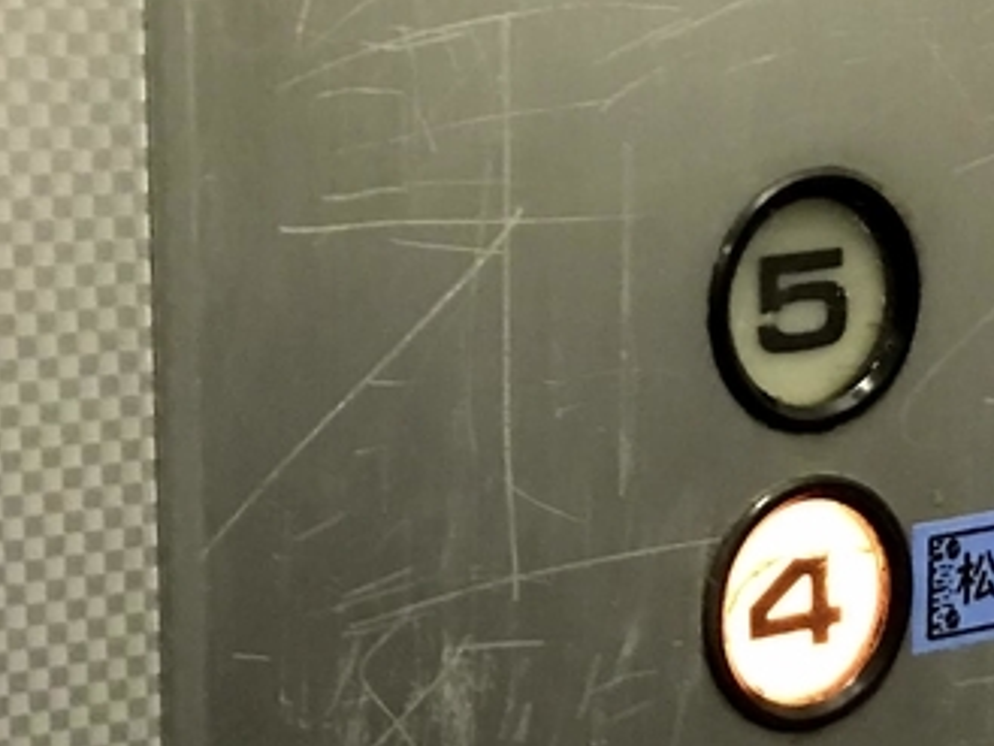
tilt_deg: -12.9
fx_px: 2930
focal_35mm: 102
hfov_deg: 19.2
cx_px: 653
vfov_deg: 14.4
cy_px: 577
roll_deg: -0.5
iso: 100
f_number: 1.8
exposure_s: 1/5
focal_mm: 3.99
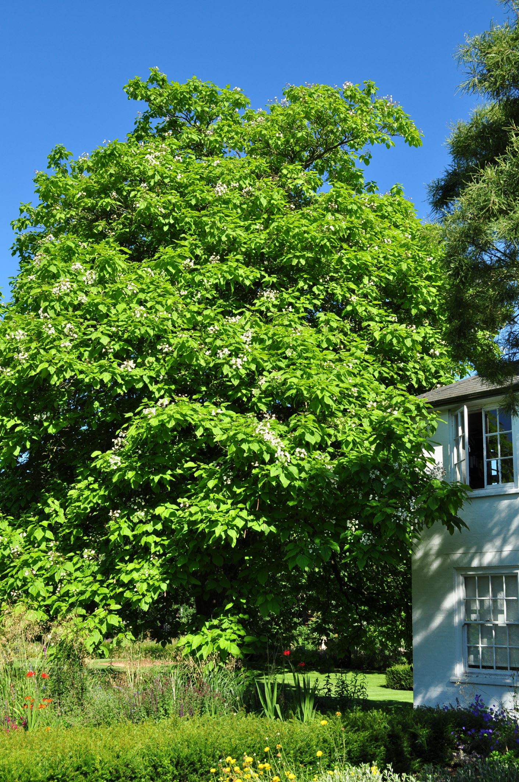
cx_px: 260
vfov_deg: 49.6
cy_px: 391
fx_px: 846
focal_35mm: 39
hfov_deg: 34.1
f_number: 11
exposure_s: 1/200
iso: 200
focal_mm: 26
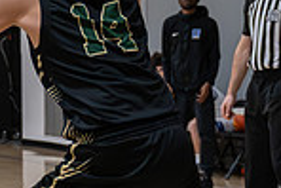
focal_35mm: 241
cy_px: 103
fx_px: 1883
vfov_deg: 5.7
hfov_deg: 8.4
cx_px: -93
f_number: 3.2
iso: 5000
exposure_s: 1/1000
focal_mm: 41
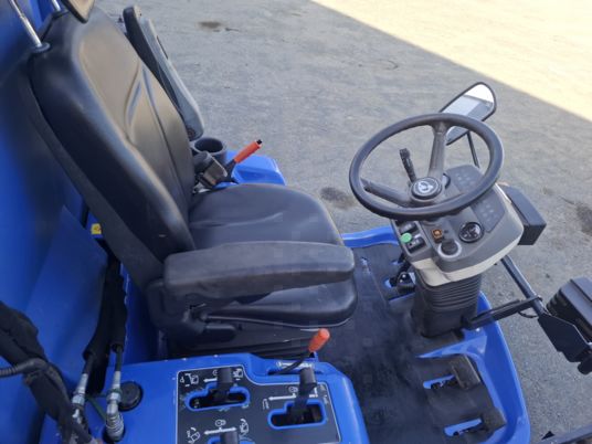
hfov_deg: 73.9
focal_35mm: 23
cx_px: 296
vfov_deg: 58.9
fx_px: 393
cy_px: 222
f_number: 1.8
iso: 50
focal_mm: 5.54
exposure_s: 1/286
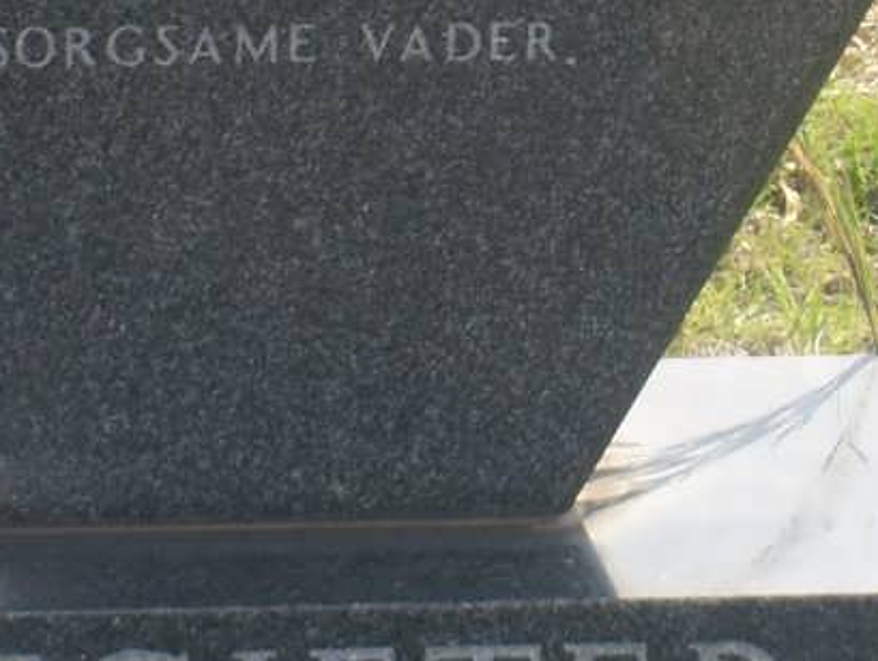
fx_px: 4394
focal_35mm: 173
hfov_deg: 11.4
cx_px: 236
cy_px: 2
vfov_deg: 8.6
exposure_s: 1/250
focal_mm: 9.8
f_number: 4
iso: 64
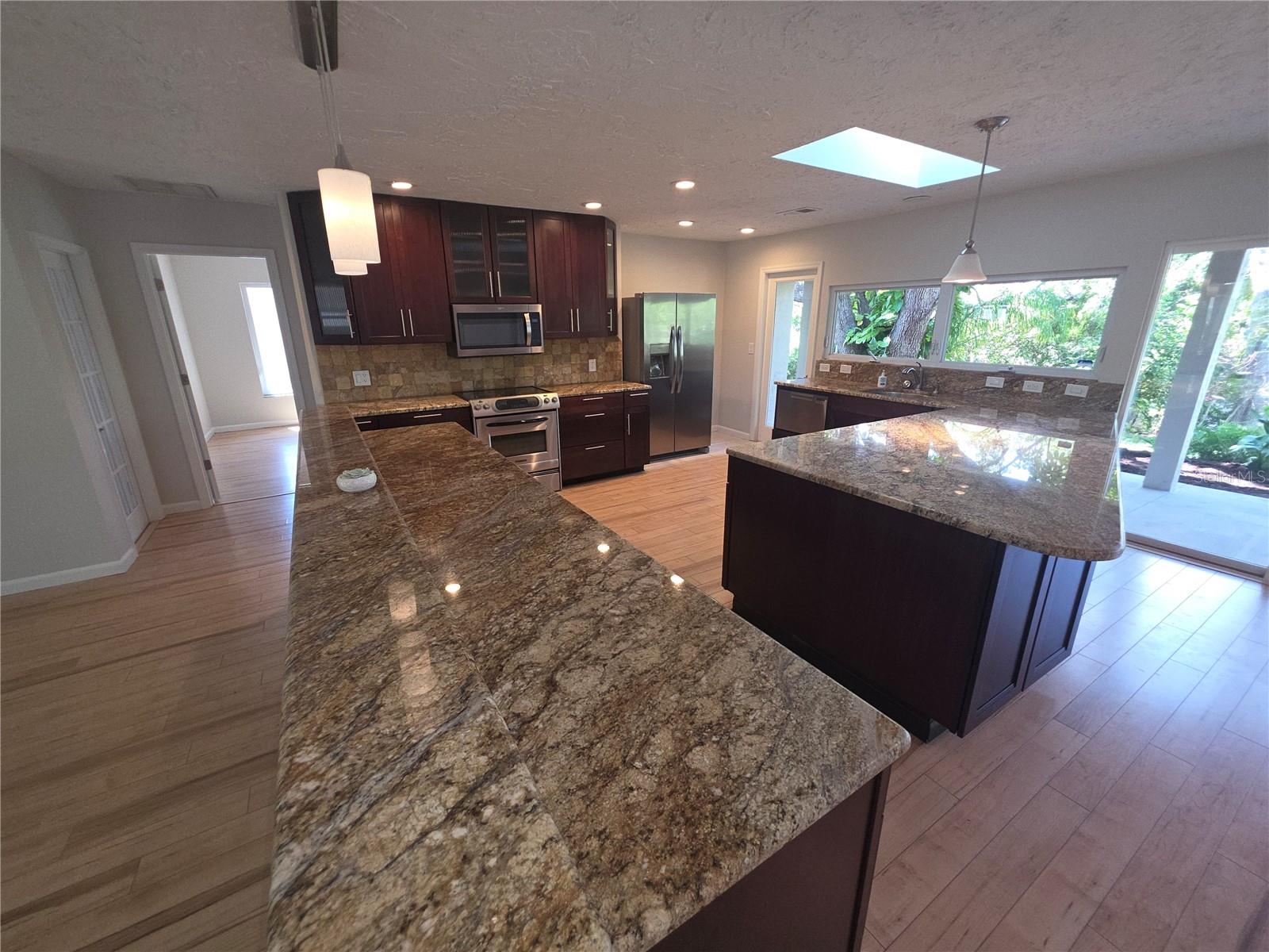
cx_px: 634
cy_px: 476
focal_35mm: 13
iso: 100
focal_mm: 2.2
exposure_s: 1/60
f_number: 1.9
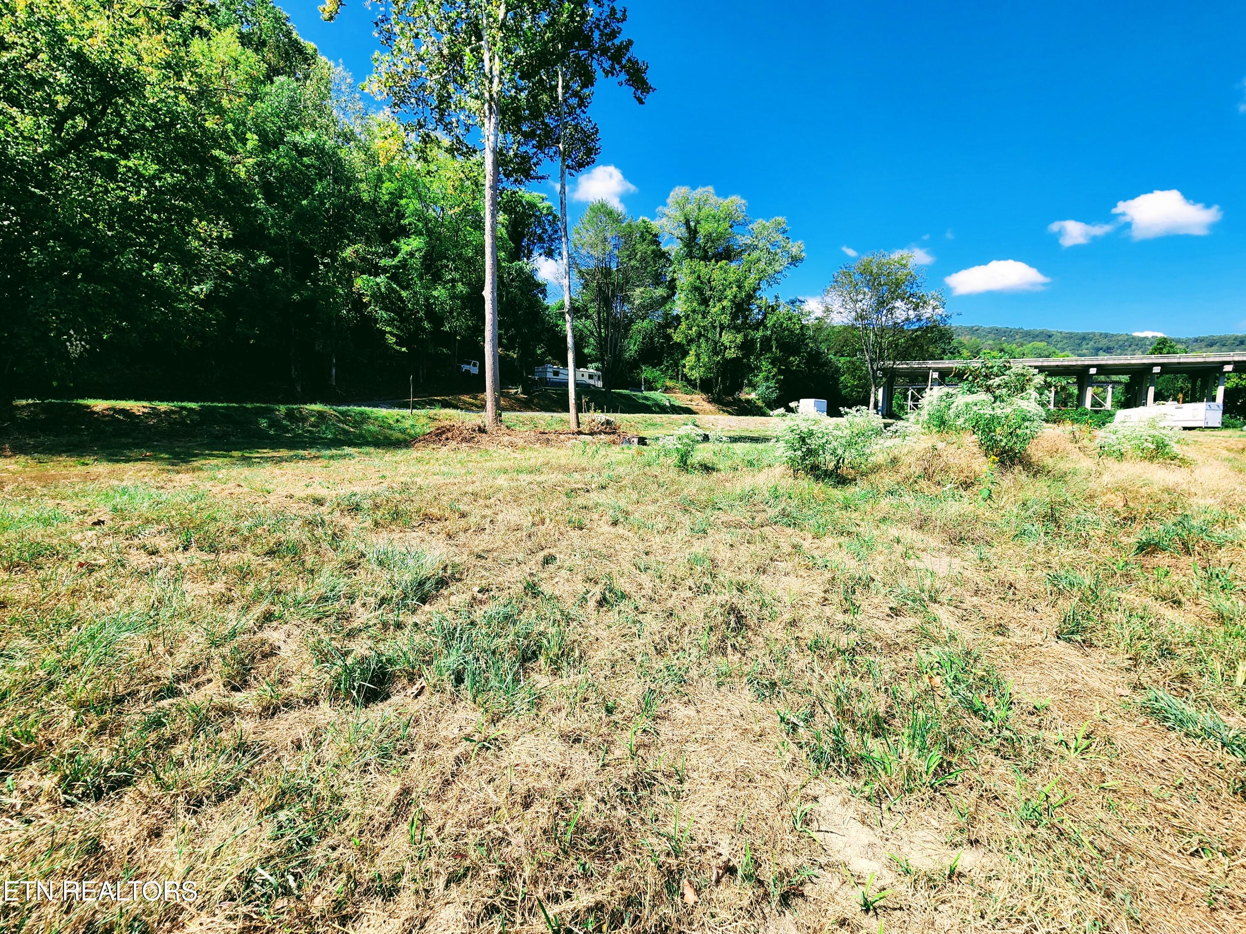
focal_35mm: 13
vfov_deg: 89.9
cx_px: 623
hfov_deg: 106.2
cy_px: 467
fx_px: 468
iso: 50
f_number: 2.2
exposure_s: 1/1099
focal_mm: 2.2
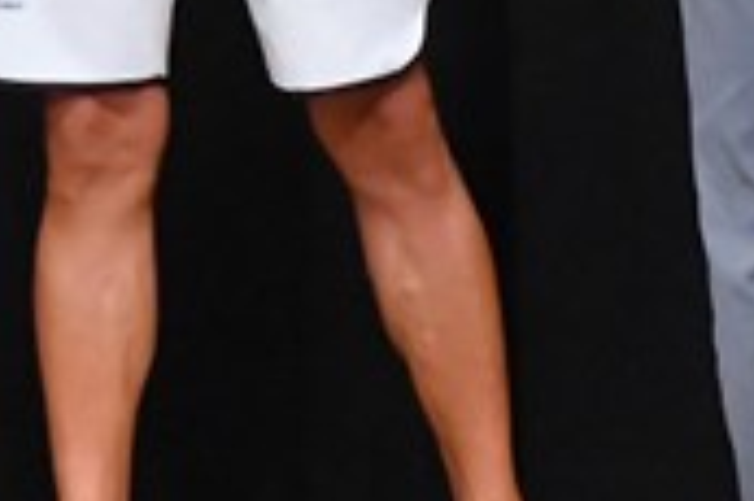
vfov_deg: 1.2
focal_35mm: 1143
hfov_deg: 1.8
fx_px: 23916
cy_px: -240
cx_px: 1048
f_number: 5.6
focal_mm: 170
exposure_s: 1/400
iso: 8000
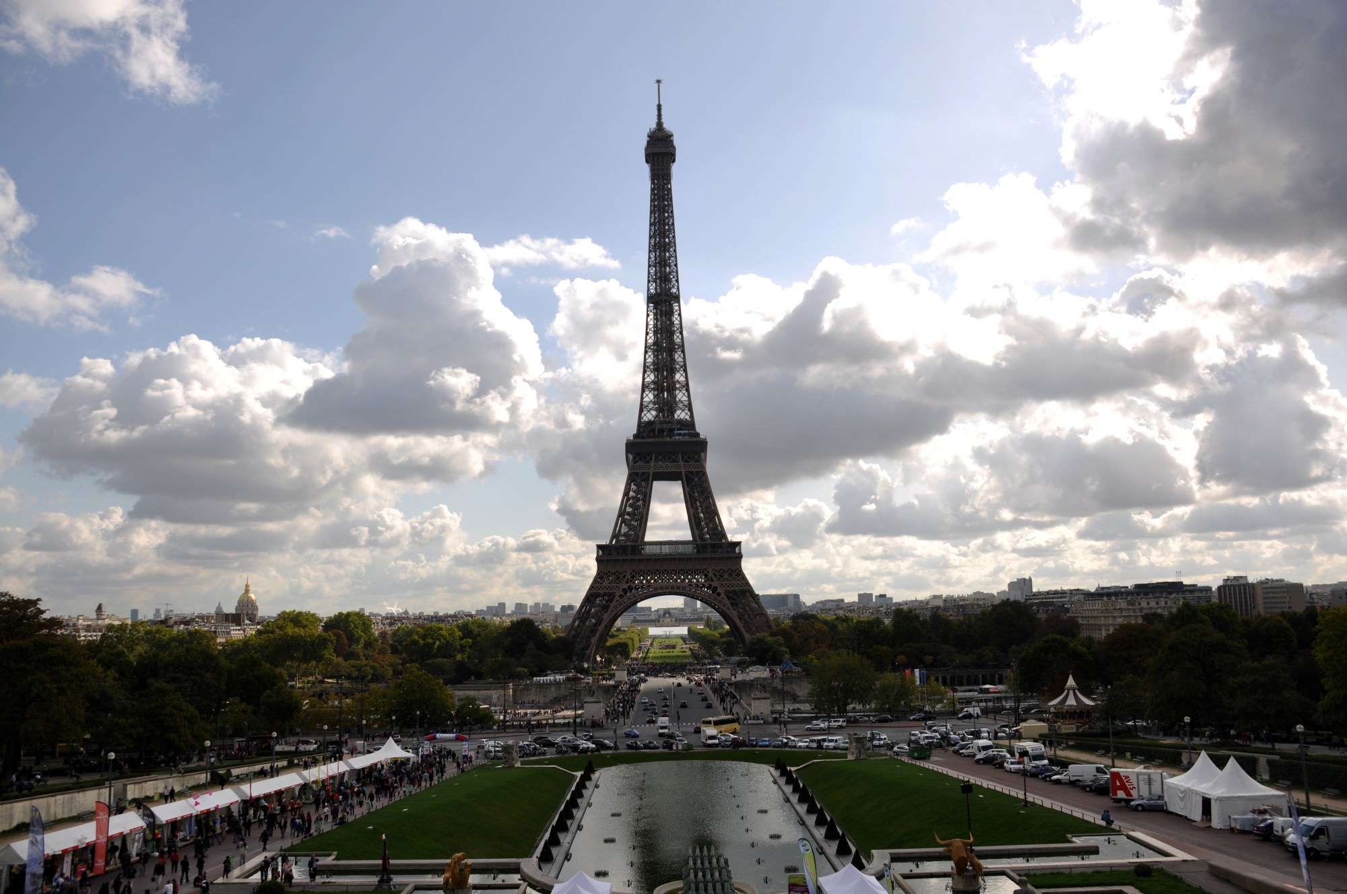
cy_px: 447
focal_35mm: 30
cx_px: 674
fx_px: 1121
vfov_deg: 43.5
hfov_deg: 62.0
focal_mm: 20
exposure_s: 1/1250
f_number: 4.5
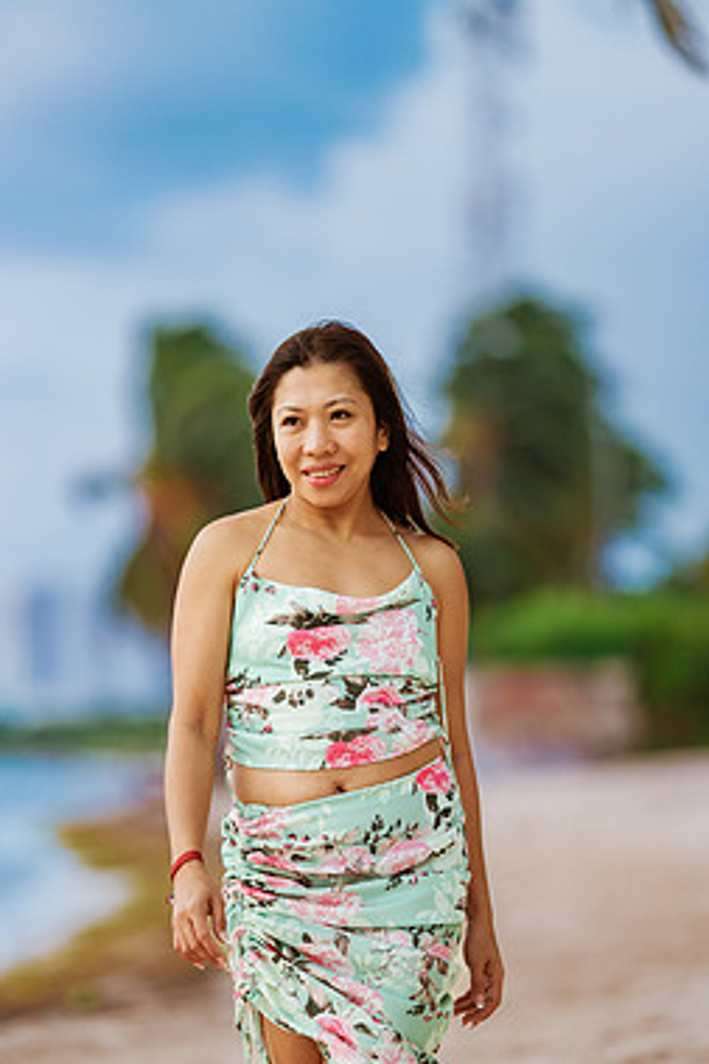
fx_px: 4731
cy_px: 580
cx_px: 291
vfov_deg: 12.8
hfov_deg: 8.6
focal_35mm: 160
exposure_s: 1/3200
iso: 640
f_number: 1.8
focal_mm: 135
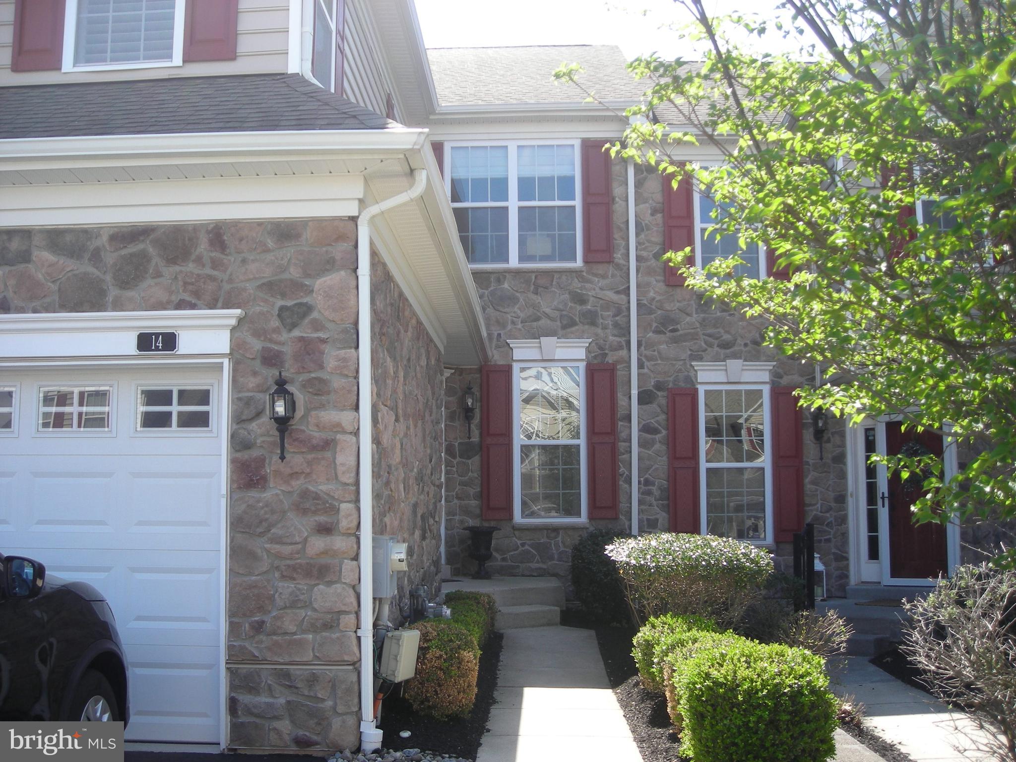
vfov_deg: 37.7
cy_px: 381
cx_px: 508
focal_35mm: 38
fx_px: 1115
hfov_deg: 49.0
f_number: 3.2
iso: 50
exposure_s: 1/193
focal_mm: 6.3
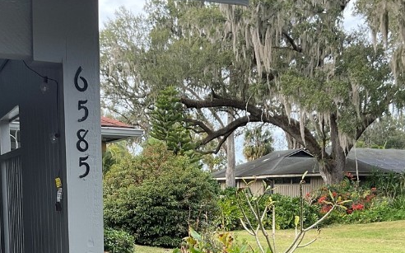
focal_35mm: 64
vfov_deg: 19.2
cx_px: 196
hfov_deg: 32.0
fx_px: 706
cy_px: 301
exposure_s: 1/272
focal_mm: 3
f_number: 1.8
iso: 16
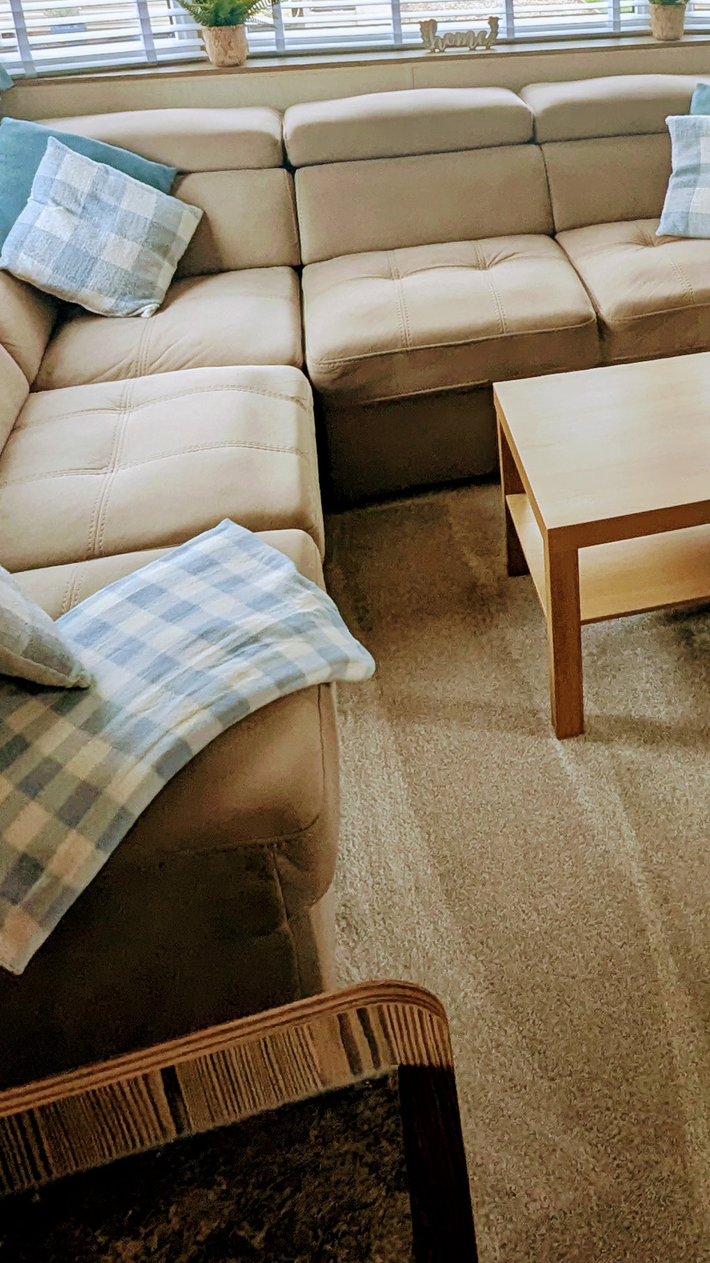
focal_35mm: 32
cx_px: 731
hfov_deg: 33.2
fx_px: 1071
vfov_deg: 56.5
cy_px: 248
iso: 49
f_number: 2.2
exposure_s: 1/133
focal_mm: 1.95
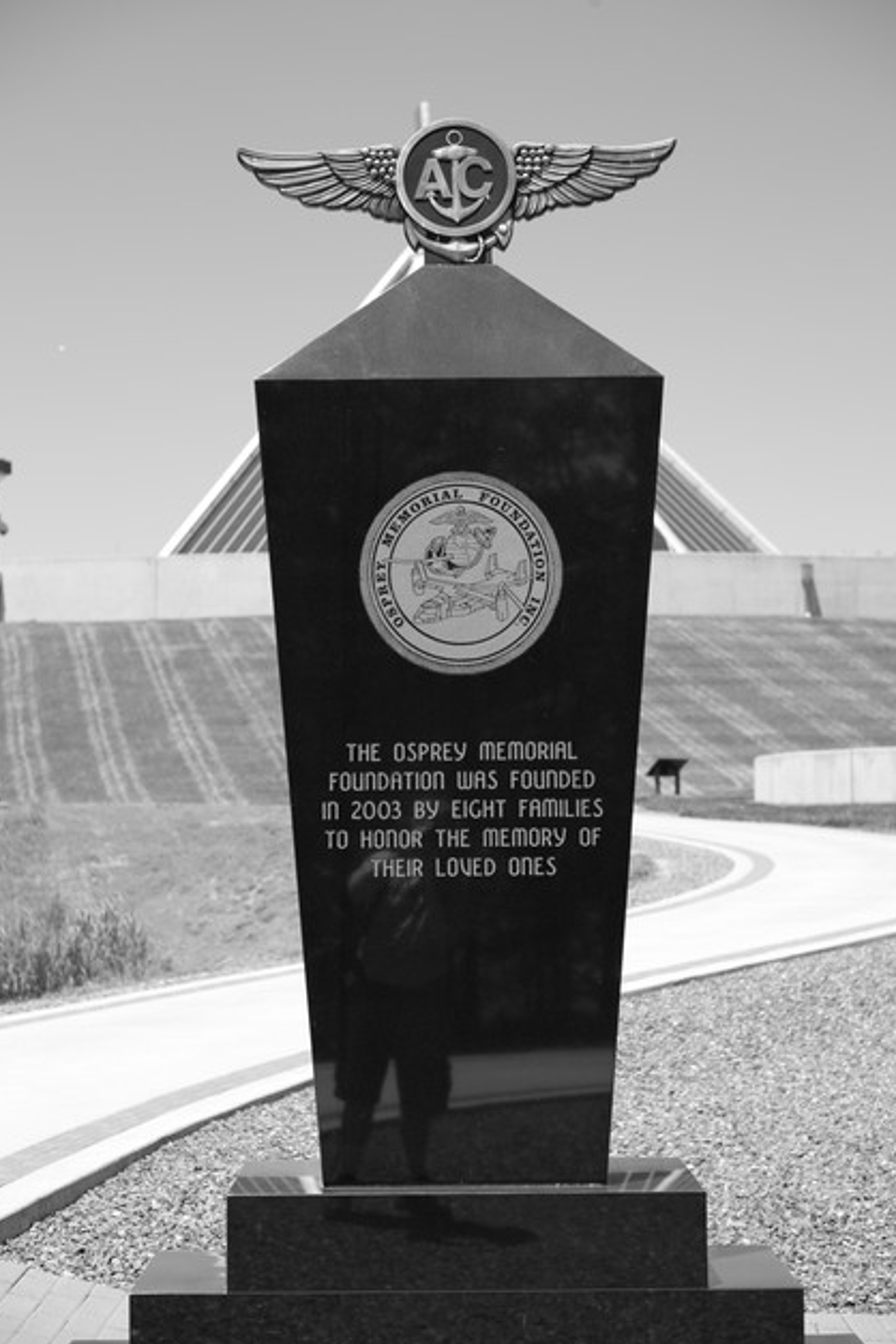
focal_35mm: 51
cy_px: 669
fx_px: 1904
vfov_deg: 38.9
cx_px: 448
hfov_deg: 26.5
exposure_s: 1/500
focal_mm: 50
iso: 320
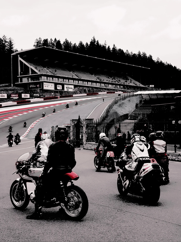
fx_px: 363
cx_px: 90
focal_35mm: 52
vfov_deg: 36.8
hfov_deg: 28.0
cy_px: 121
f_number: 2.4
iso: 25
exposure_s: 1/63
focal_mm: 6
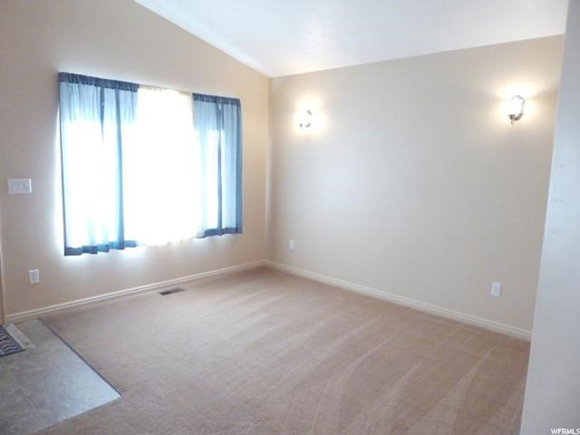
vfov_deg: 54.9
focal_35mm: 25
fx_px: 419
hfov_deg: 69.4
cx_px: 290
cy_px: 218
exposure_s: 1/60
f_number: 3.3
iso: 320
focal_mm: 4.3
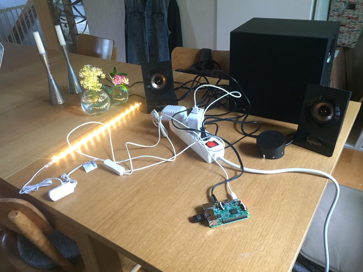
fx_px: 304
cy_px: 136
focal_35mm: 29
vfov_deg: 48.2
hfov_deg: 61.7
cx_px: 182
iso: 250
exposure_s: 1/25
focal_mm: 4.15
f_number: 2.2
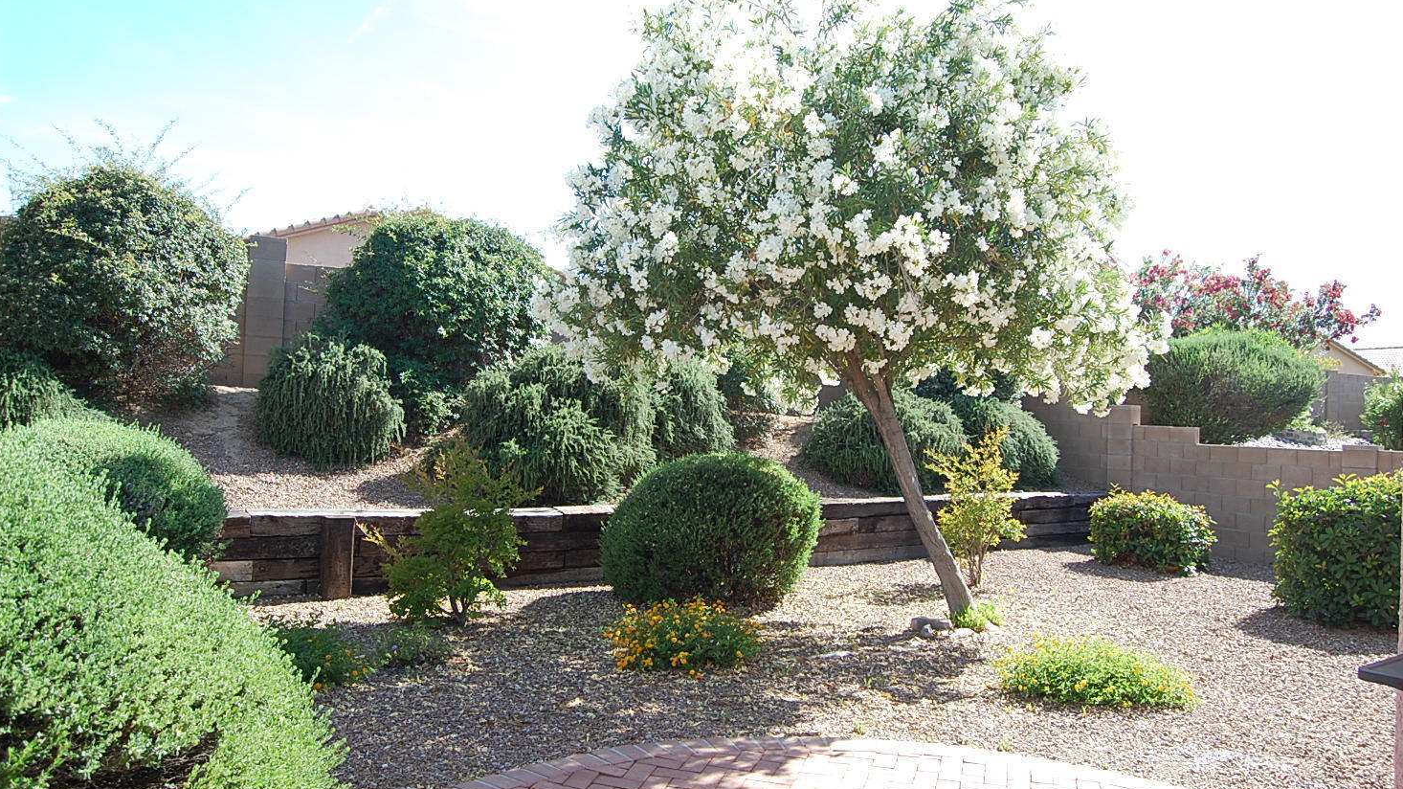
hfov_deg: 66.1
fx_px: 1079
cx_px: 715
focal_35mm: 29
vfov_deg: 40.2
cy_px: 384
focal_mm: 18
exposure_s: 1/200
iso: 200
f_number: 7.1
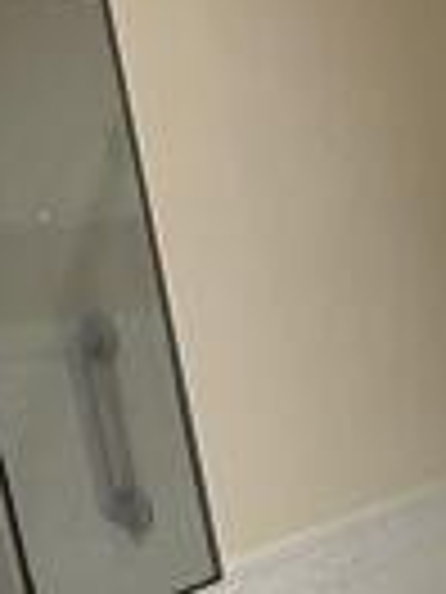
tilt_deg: -15.3
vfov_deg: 20.0
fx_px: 1598
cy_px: 677
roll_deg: +7.6
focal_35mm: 93
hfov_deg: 14.7
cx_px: 694
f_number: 1.8
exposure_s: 1/50
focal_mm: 3.99
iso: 80
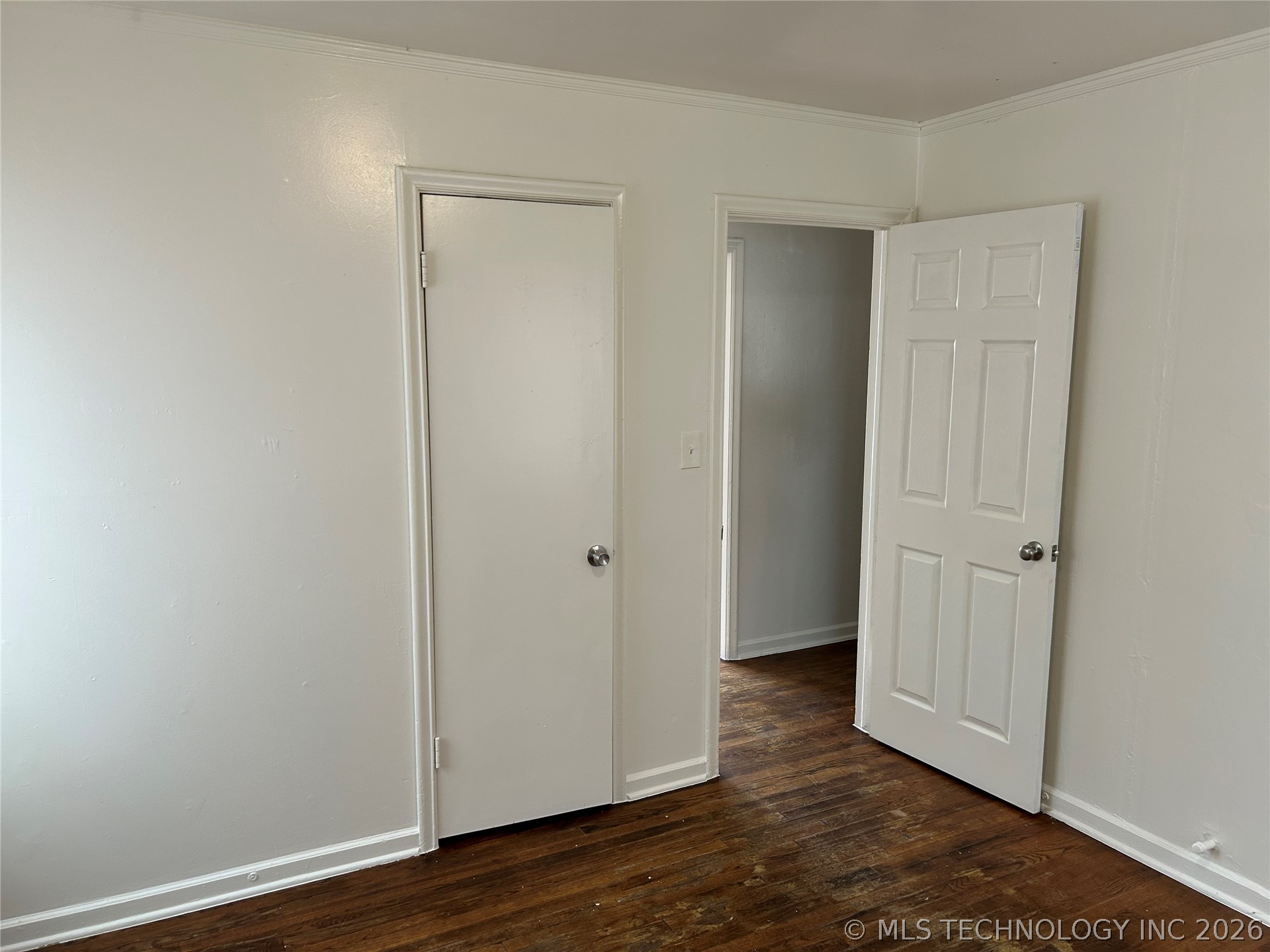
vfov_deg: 53.1
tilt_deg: -8.8
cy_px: 476
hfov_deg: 67.3
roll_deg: +0.1
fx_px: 954
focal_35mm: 26
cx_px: 635
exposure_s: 1/121
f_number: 1.5
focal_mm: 5.7
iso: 80
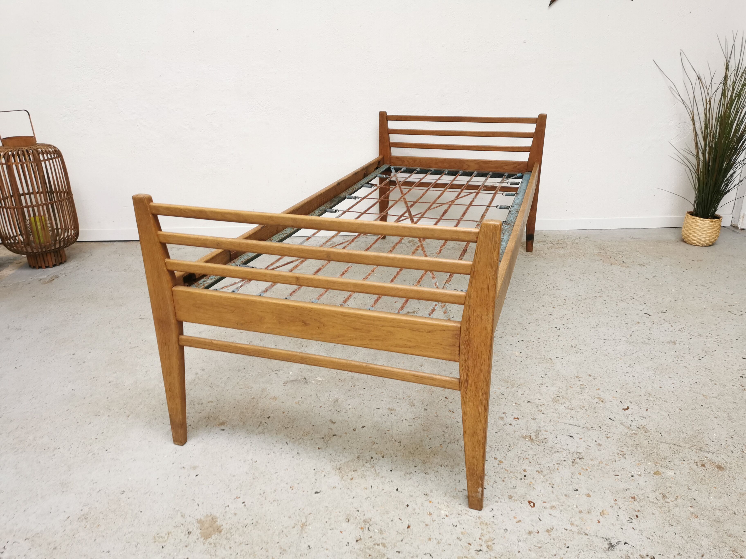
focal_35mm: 27
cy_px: 280
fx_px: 582
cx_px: 373
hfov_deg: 65.3
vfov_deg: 51.4
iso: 160
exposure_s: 1/50
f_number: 1.8
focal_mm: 5.58
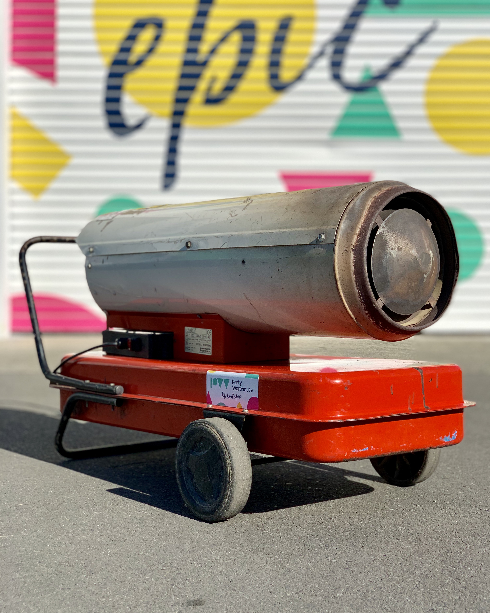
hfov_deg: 27.6
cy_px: 285
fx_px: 997
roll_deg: +0.0
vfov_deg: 34.1
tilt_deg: +0.1
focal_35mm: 55
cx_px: 248
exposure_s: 1/2179
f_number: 2.4
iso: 16
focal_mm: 6
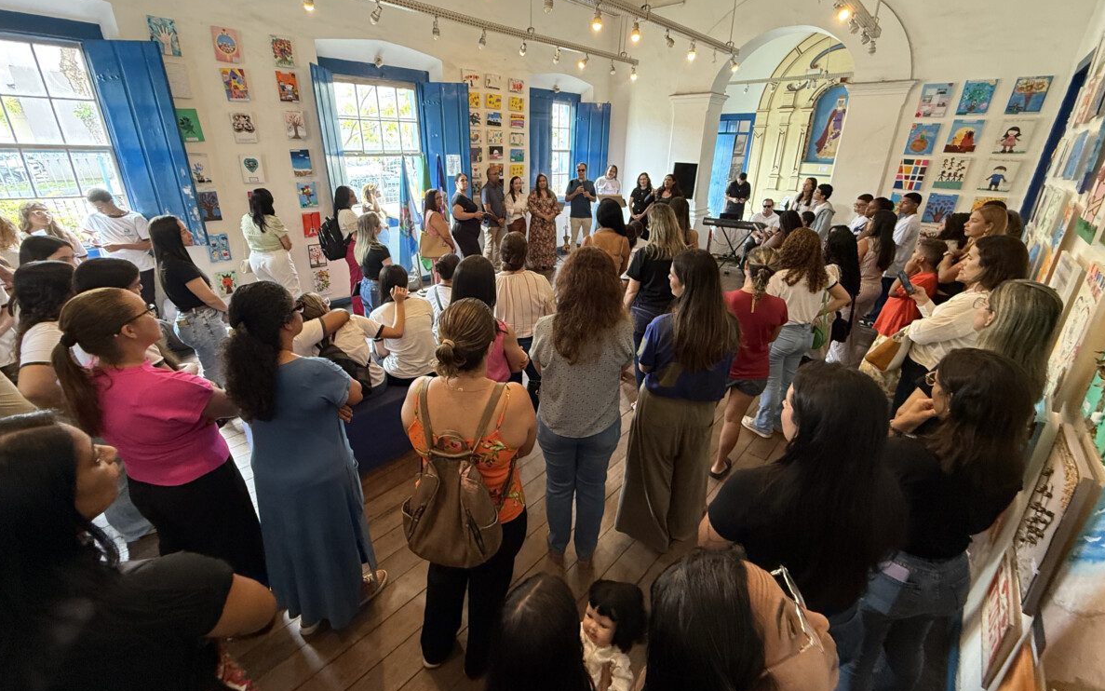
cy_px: 318
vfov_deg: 74.7
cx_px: 549
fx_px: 452
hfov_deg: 101.5
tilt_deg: -21.1
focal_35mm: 15
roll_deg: -1.0
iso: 400
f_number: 2.2
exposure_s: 1/60
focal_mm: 2.22
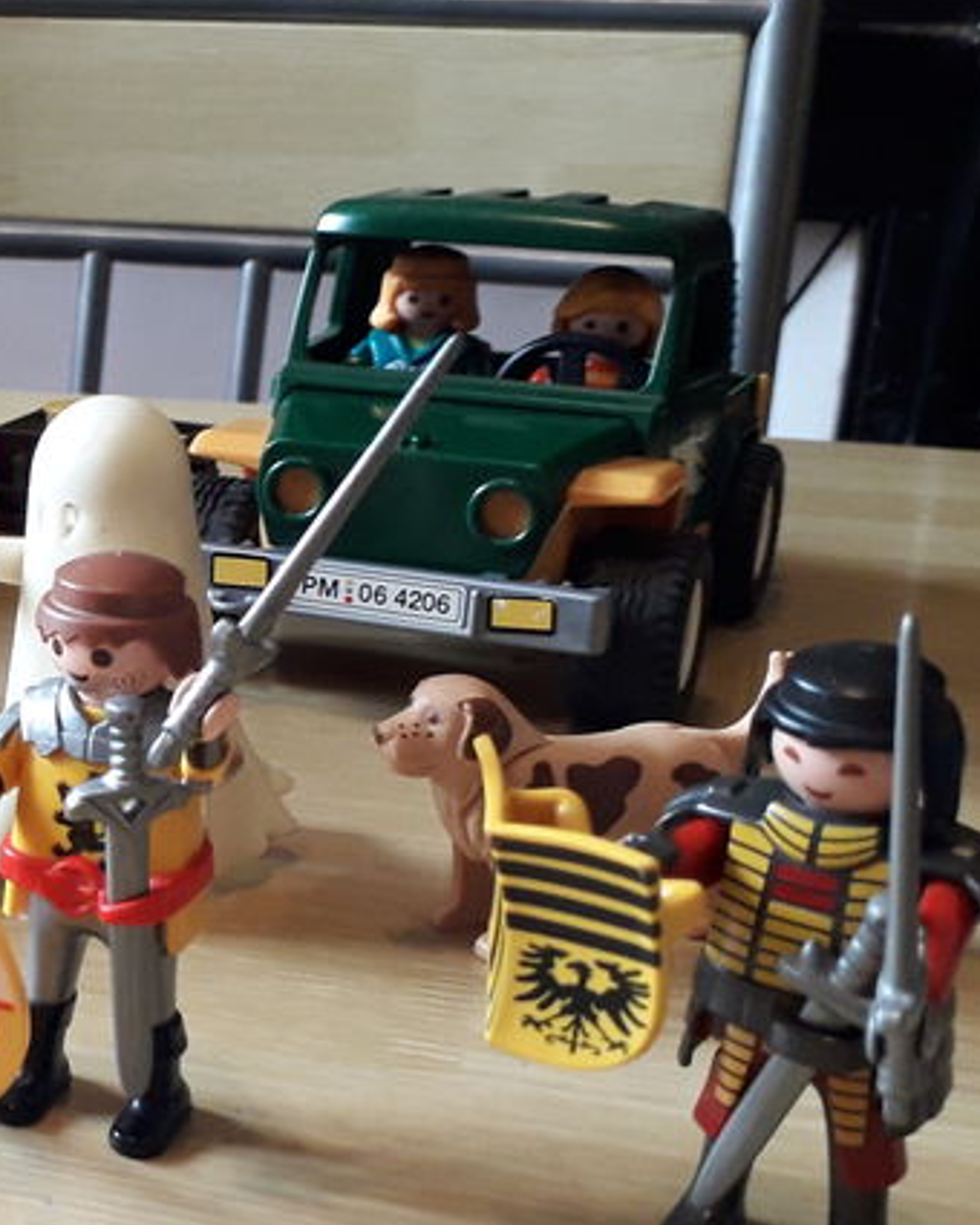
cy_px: 715
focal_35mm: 62
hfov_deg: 22.4
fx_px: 2248
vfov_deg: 30.4
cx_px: -236
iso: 125
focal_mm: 3.6
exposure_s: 1/50
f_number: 1.9
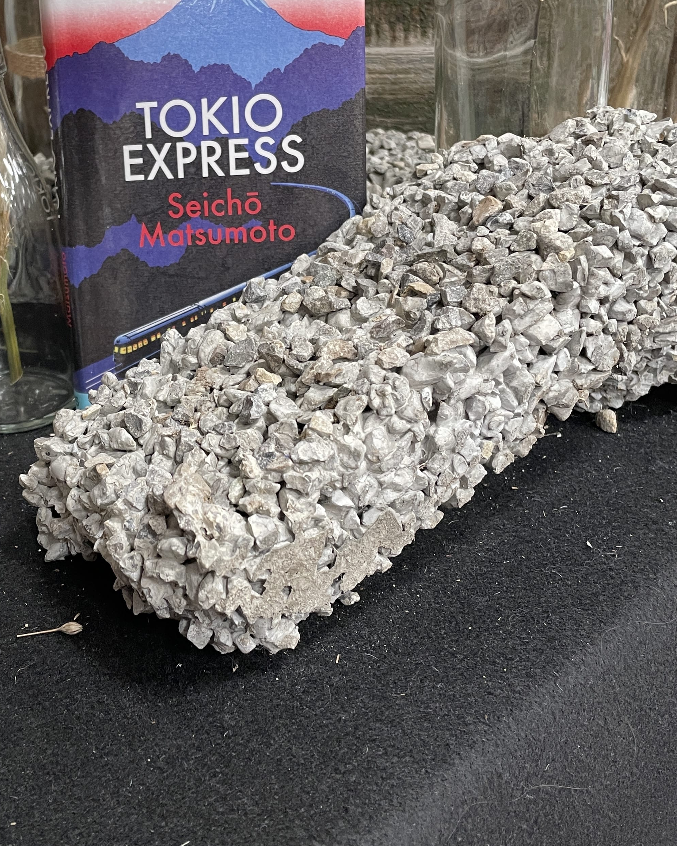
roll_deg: +5.0
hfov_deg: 35.7
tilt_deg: -24.6
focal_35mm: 41
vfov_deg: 44.7
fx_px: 1027
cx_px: 177
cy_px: 362
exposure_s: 1/60
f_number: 1.6
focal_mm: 4.2
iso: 160
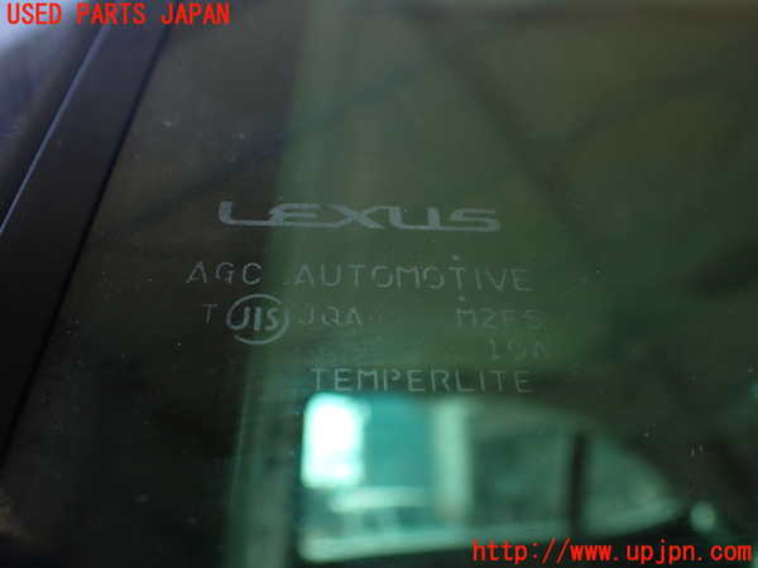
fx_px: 657
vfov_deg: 46.8
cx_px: 379
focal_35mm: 30
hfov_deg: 60.0
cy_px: 284
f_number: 2.3
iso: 100
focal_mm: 5.4
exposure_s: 1/200
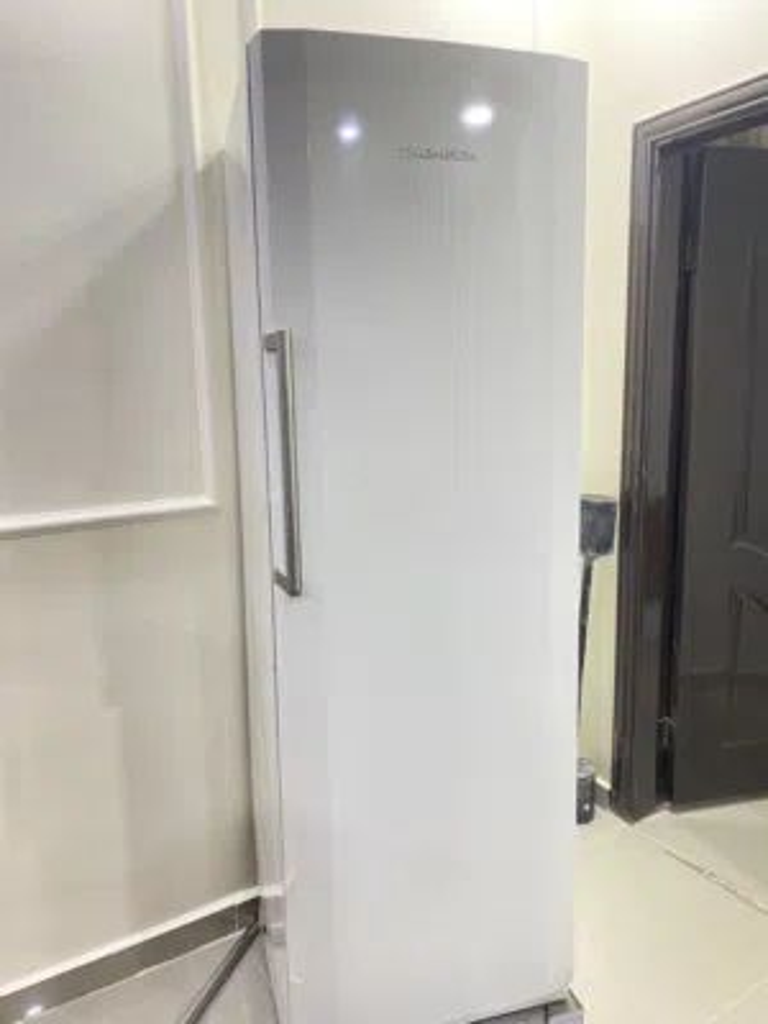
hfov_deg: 53.1
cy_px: 512
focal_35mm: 26
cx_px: 384
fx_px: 769
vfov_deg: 67.3
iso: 160
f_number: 1.8
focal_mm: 4.25
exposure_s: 1/50
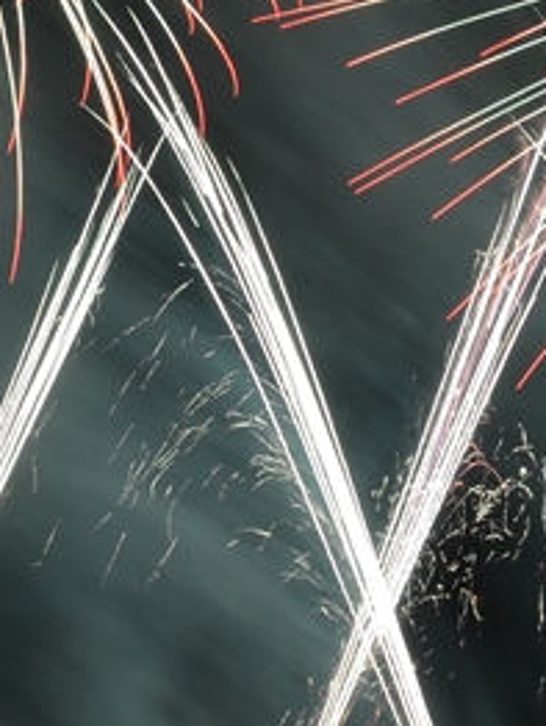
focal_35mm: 114
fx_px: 2394
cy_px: -127
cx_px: 552
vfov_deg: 16.6
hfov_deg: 12.8
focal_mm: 18
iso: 100
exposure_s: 3
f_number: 10
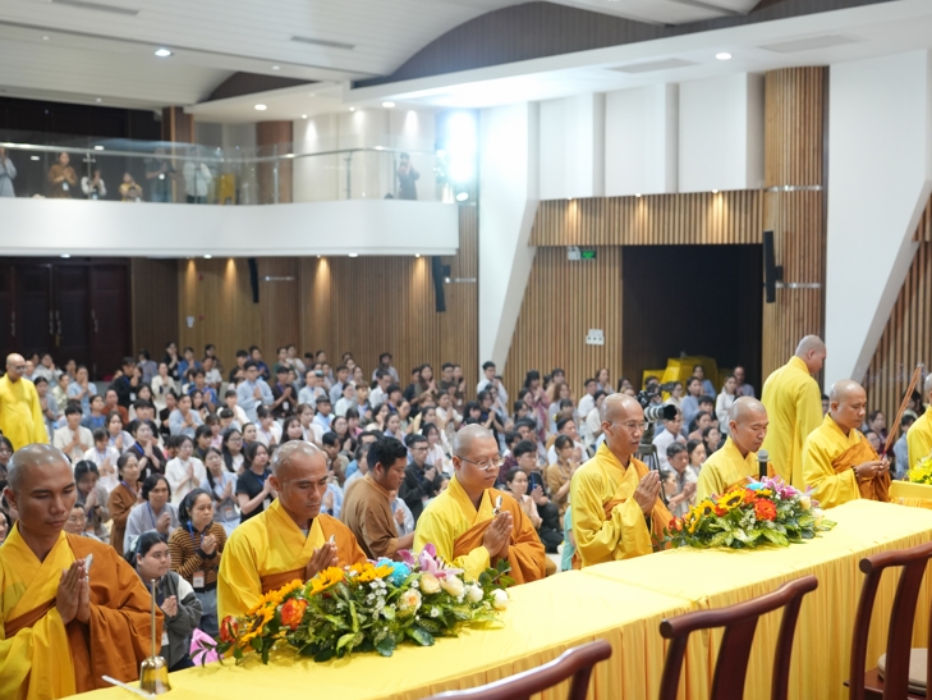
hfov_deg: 41.9
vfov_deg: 32.2
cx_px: 550
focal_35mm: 45
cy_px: 353
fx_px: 1212
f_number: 2.5
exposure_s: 1/200
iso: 2000
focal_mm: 35
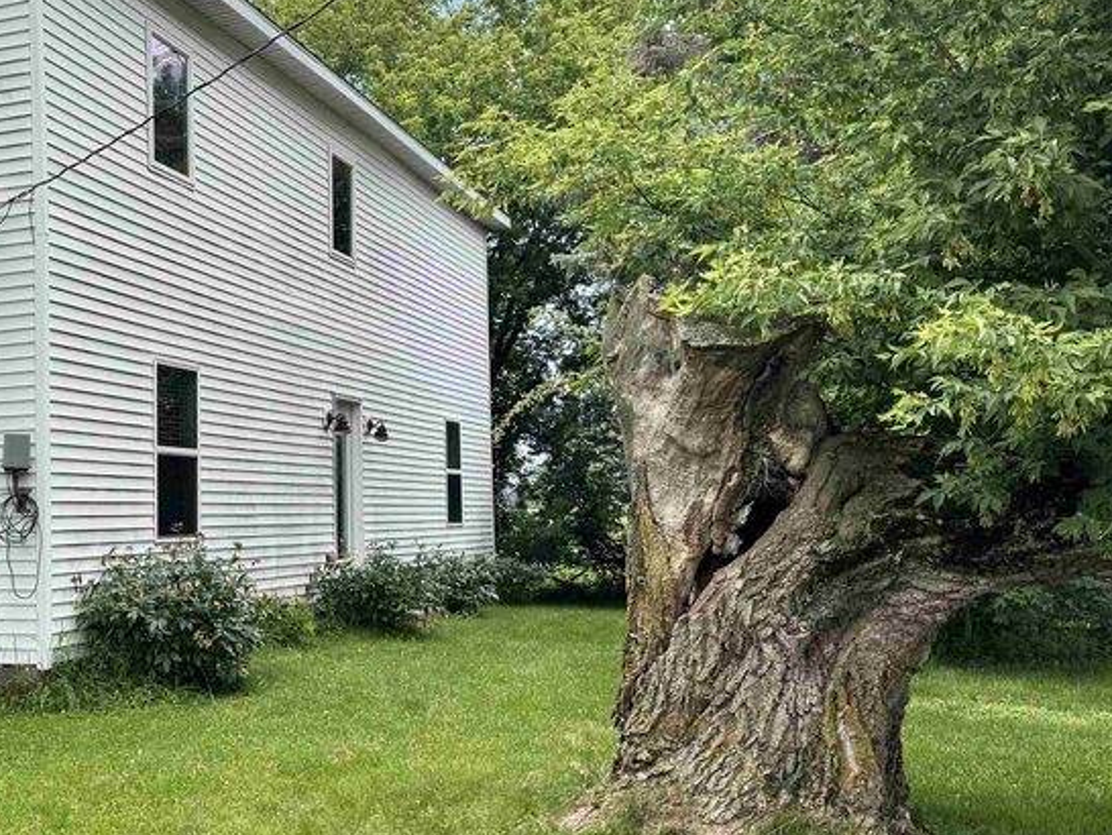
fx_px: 1446
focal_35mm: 45
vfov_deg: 32.2
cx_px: 136
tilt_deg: +2.4
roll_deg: +0.0
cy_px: 413
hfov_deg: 39.4
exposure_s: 1/952
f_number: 1.78
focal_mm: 6.76
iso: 80
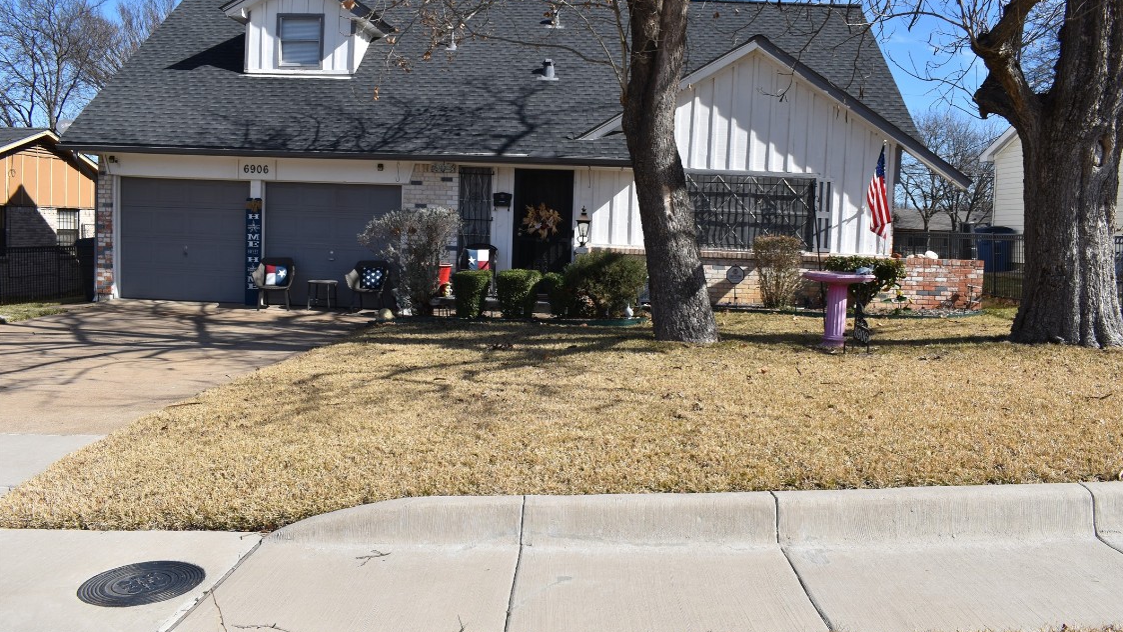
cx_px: 571
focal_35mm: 29
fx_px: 863
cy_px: 292
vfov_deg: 40.1
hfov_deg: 66.1
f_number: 8
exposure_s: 1/250
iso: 100
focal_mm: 18
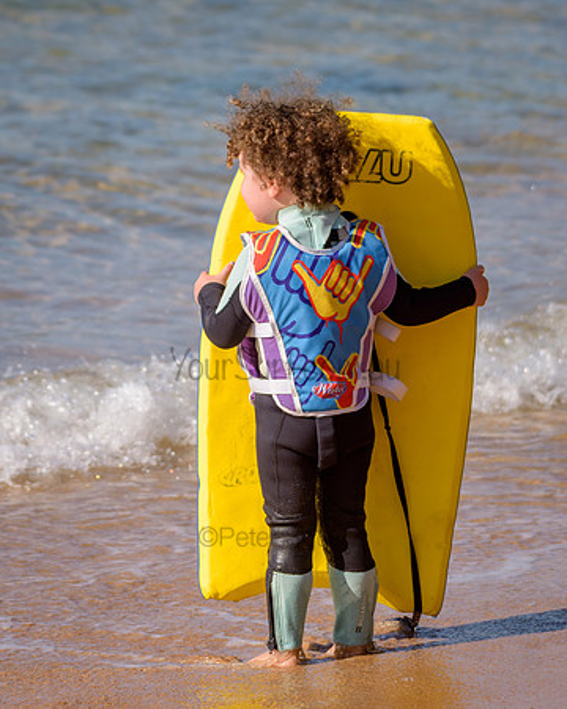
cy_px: 320
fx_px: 7666
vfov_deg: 5.3
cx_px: 328
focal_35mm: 365
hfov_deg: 4.2
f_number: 5.6
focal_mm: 200
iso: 220
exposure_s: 1/2000
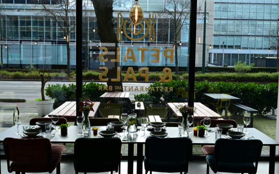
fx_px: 304
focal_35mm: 40
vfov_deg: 32.0
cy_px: 84
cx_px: 140
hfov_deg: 49.3
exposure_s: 1/100
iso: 1400
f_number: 20
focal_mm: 39
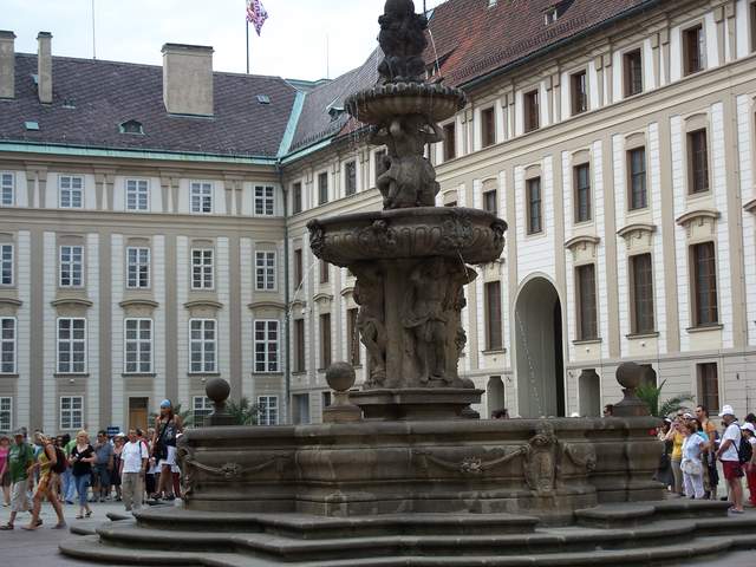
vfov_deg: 21.0
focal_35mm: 70
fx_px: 1529
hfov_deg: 27.8
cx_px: 378
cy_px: 284
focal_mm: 14.7
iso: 64
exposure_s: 1/400
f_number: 3.2
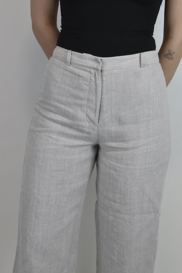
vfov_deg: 24.6
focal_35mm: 82
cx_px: 91
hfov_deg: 16.6
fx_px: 626
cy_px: 136
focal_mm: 55
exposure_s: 1/50
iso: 1600
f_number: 18
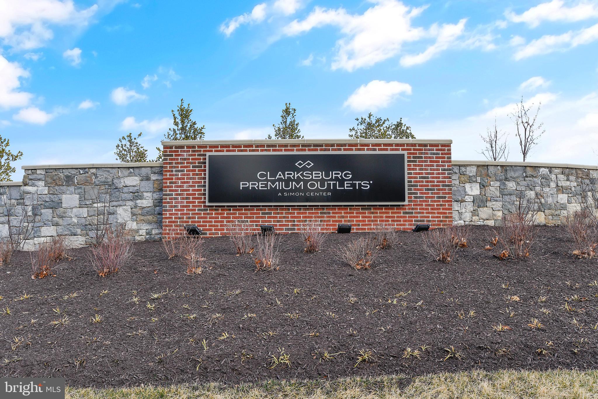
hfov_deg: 63.7
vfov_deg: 45.0
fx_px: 482
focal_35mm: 29
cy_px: 200
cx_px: 299
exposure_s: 1/125
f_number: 5.6
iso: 100
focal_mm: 29
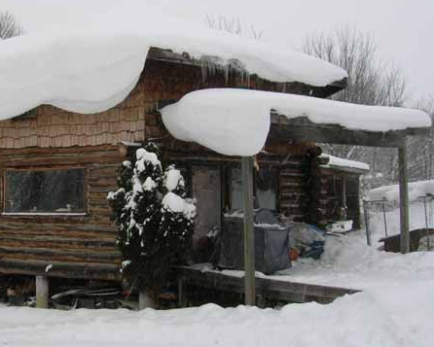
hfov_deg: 35.0
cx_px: 97
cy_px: 152
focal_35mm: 52
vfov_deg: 29.1
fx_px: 668
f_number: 4.9
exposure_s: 1/143
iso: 50
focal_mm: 5.7
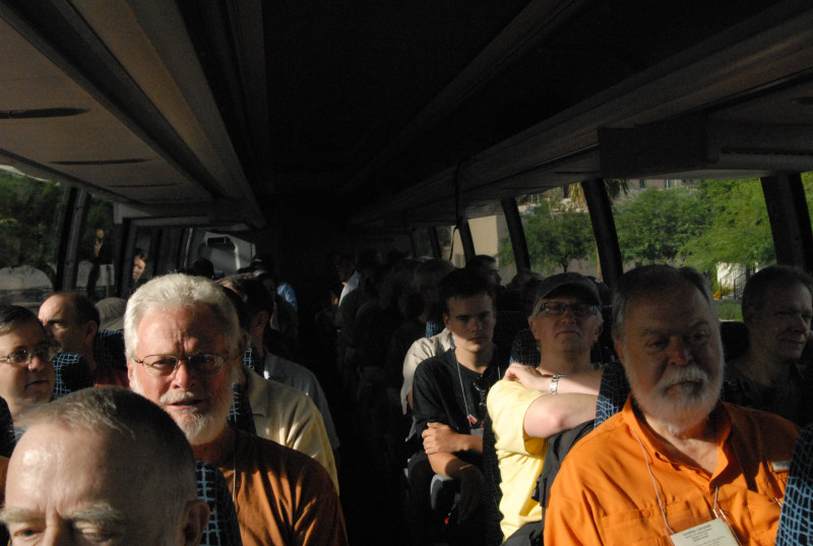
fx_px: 950
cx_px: 406
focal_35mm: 42
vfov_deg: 32.0
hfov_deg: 46.3
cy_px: 273
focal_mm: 28
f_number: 11
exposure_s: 1/500
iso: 1600
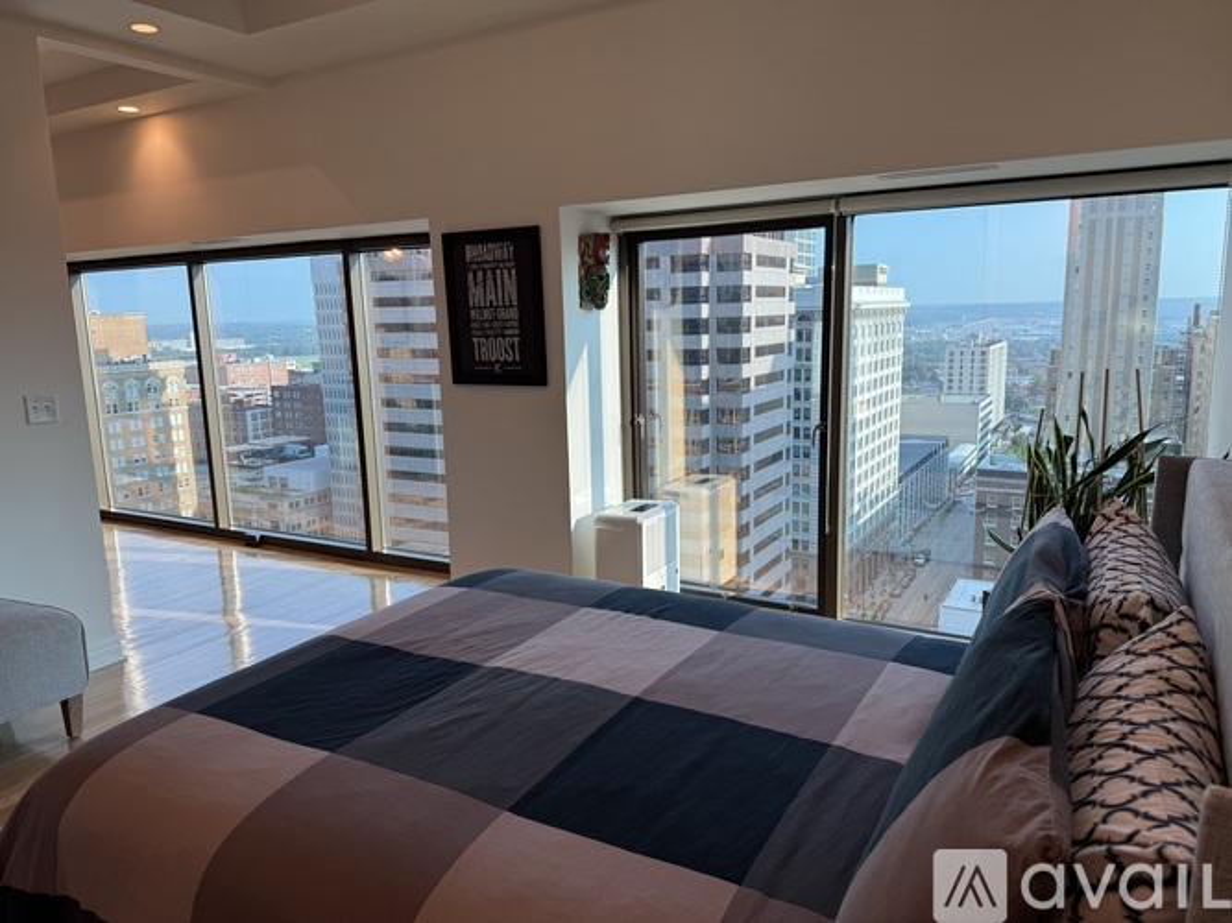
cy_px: 462
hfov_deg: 71.6
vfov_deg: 56.8
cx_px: 616
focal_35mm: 24
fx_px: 854
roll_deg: +1.3
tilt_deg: -9.2
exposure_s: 1/156
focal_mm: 6.76
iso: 64
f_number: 1.78
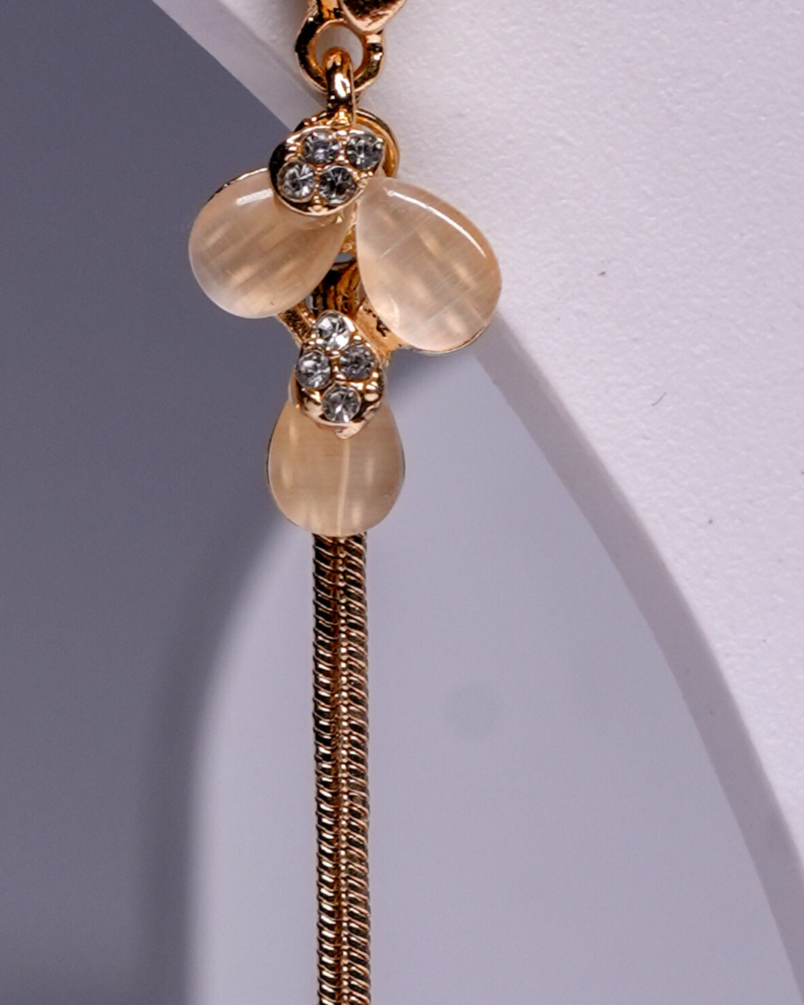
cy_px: 526
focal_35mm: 85
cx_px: 270
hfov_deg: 18.0
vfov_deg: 22.5
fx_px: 2528
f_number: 8
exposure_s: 1/100
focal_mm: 35
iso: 400
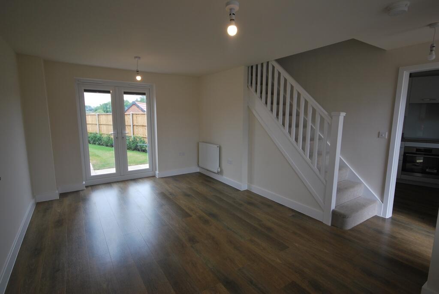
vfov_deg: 67.6
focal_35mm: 18
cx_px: 220
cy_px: 147
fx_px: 220
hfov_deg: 89.9
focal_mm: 12
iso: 200
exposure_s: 1/125
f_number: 5.6
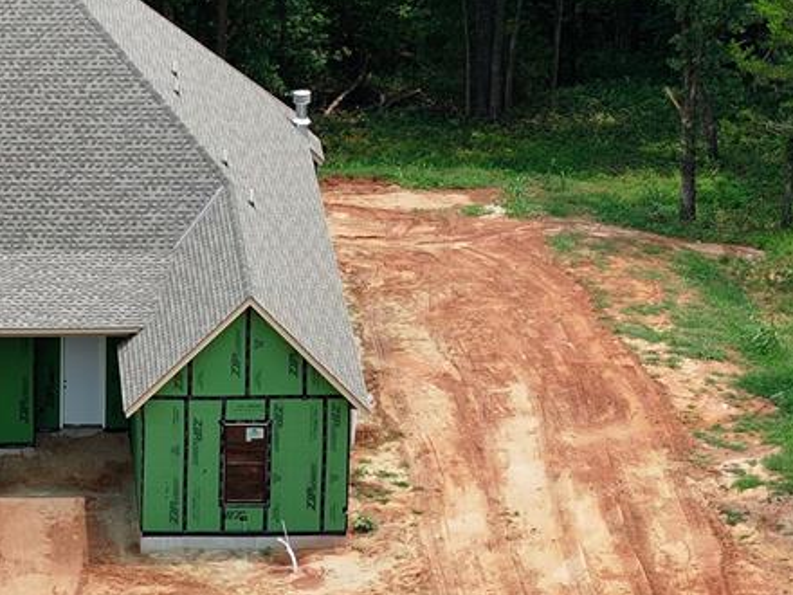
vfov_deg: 9.1
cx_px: 25
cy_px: 395
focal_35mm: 163
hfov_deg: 12.0
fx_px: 3734
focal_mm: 19.35
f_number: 2.8
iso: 120
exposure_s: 1/1000
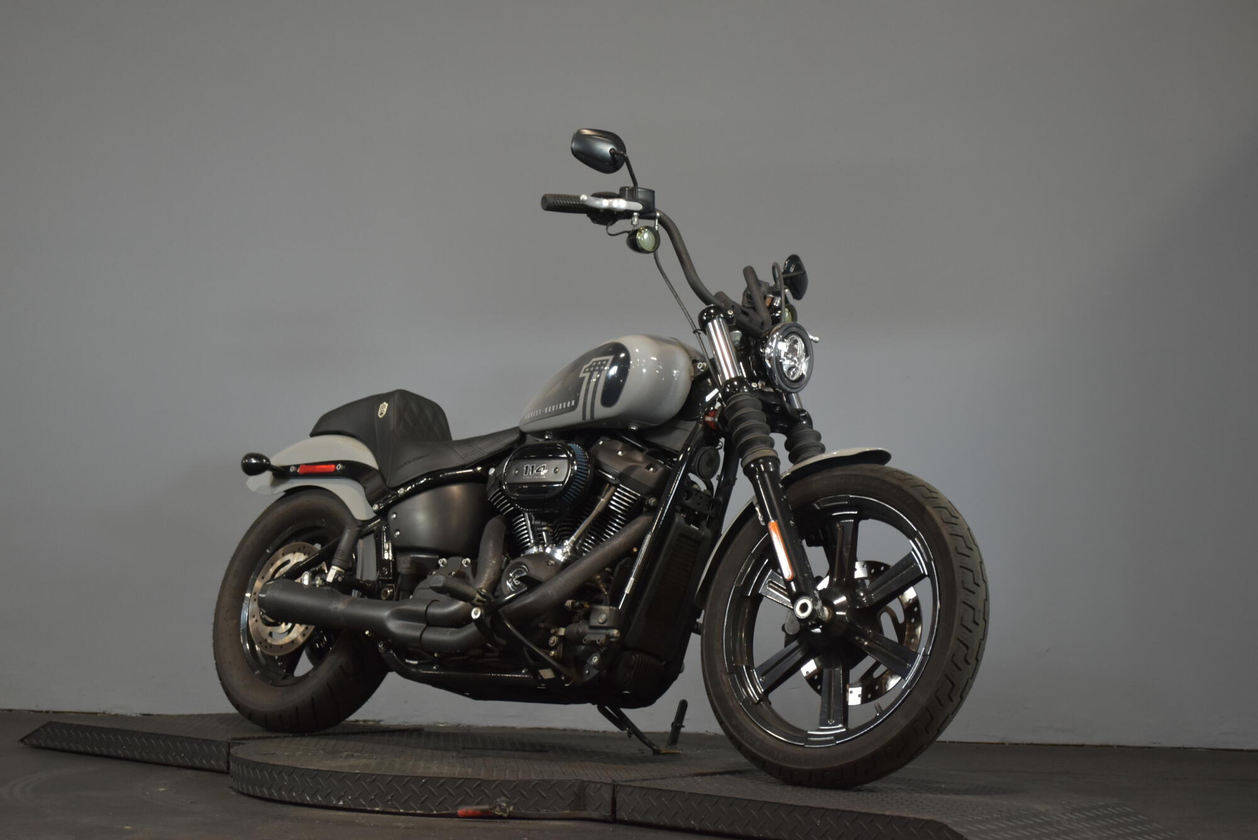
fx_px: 2097
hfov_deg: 33.4
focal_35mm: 60
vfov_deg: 22.6
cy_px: 420
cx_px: 629
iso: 1000
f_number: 5.3
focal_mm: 40
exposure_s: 1/30
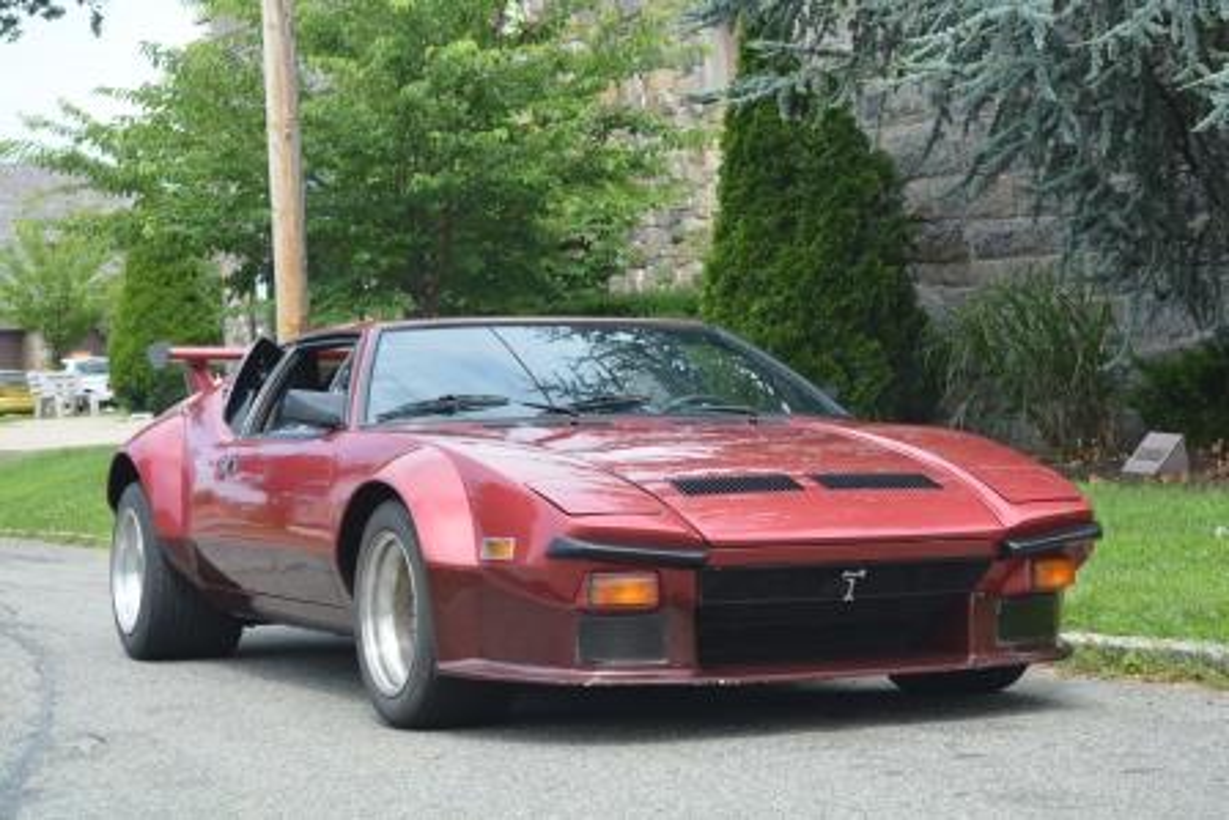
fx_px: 2817
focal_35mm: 82
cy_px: 410
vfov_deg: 16.6
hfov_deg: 24.6
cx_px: 614
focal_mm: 55
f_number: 7.1
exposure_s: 1/200
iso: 200
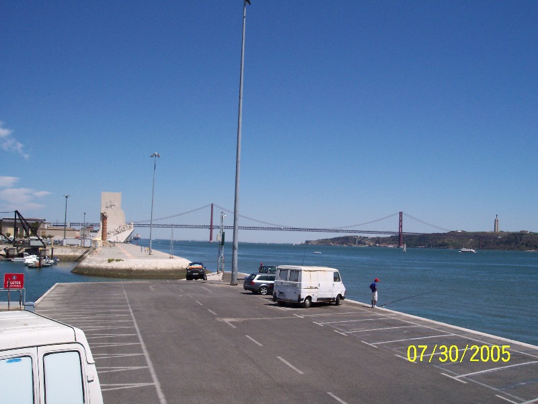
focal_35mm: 38
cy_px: 202
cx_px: 269
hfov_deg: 49.0
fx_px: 591
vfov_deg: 37.7
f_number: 4.8
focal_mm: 8
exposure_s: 1/1000
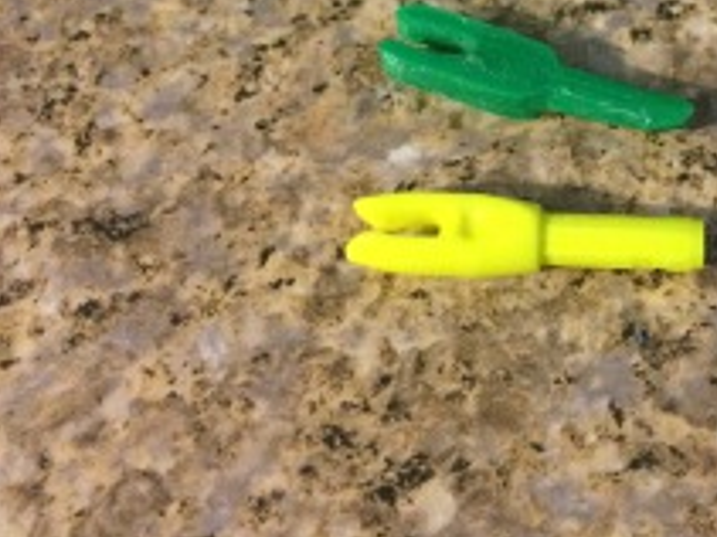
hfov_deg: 34.5
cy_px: 88
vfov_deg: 25.9
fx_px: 1139
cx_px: 506
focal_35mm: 55
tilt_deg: -55.2
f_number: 2.2
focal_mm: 4.15
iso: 320
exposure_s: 1/15
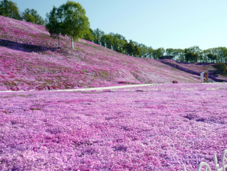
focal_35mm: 39
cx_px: 125
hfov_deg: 47.8
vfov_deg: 36.8
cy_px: 96
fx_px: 256
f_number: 8
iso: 100
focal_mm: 5.5
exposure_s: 1/200
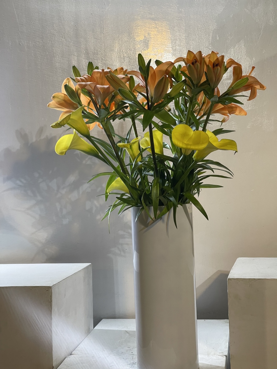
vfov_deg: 30.3
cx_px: 138
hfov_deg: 22.9
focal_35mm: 64
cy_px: 184
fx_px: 683
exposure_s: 1/100
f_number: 2.2
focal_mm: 7.5
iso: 125
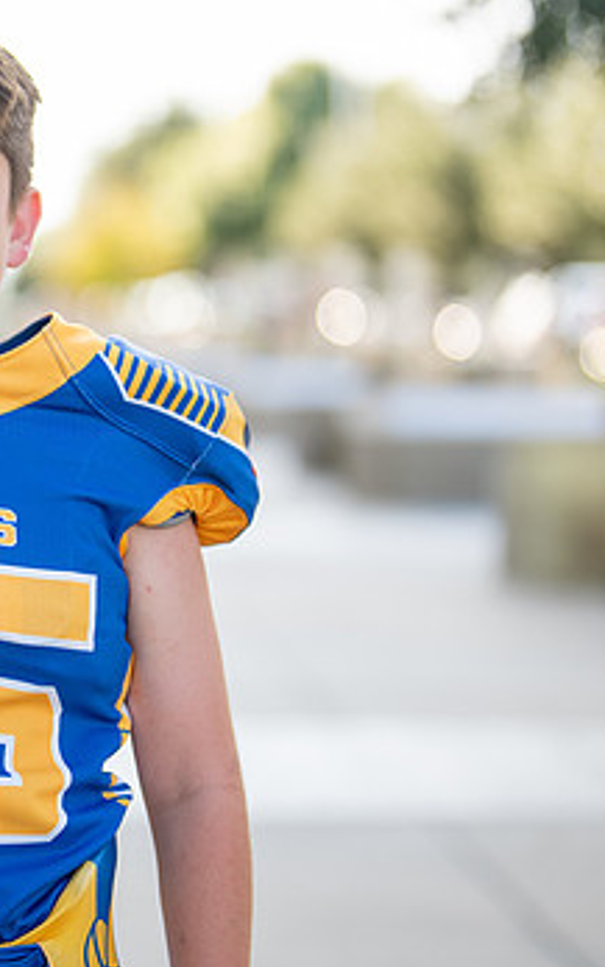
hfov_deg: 11.5
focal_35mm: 112
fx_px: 2953
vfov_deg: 18.6
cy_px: 417
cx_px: -79
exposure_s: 1/1600
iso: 125
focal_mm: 50
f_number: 1.2
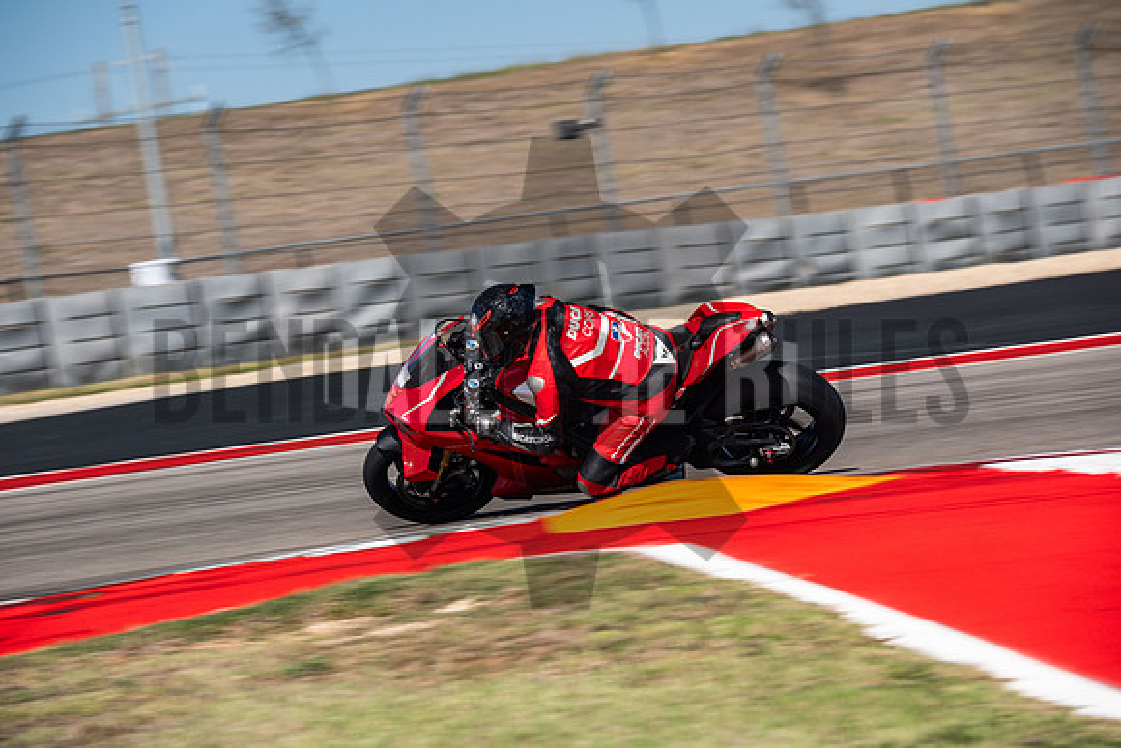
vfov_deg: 6.5
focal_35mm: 210
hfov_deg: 9.8
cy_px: 374
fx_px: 6540
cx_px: 560
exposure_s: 1/200
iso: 160
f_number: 6.4
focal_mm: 140
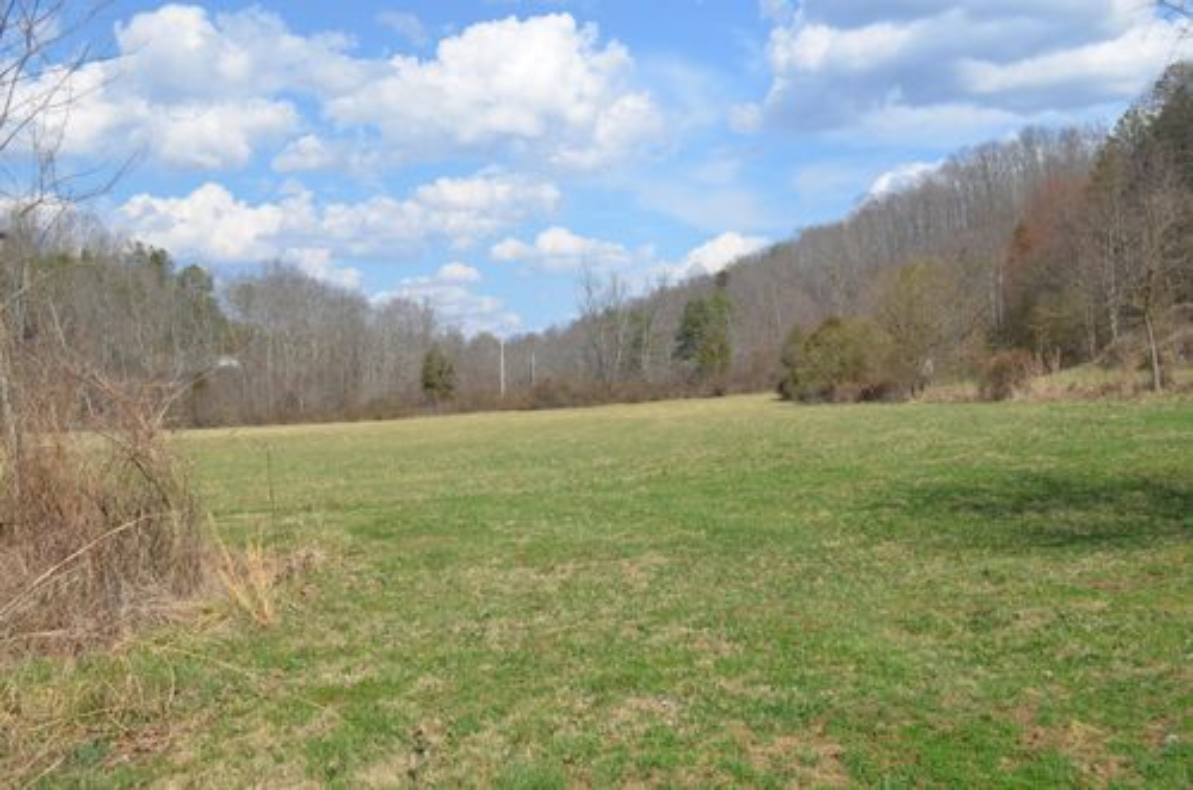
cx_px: 596
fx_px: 1091
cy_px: 395
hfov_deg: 57.3
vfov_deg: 39.8
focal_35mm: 33
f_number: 9
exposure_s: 1/320
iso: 100
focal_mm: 22
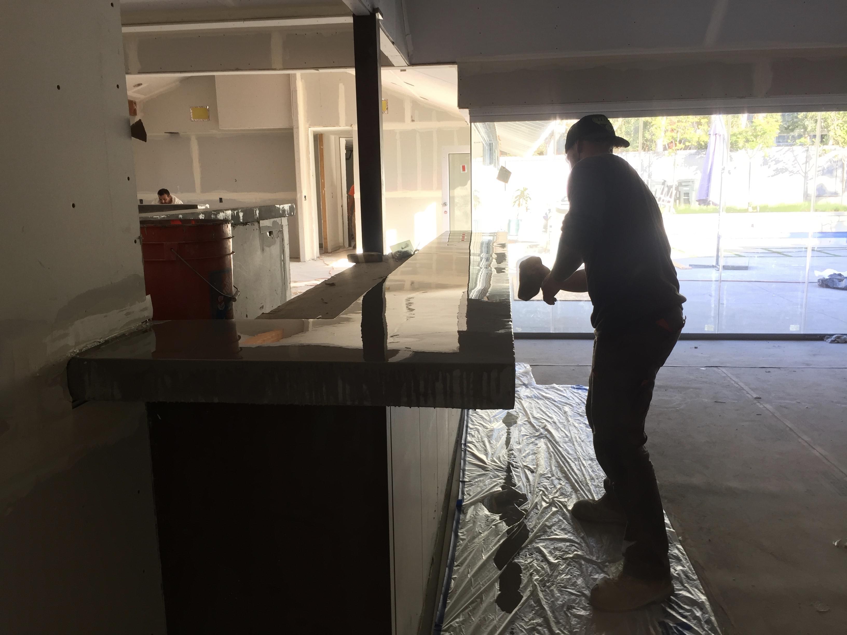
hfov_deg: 61.7
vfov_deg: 48.2
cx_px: 424
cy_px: 318
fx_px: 710
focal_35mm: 29
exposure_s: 1/60
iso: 40
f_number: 2.2
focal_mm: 4.15
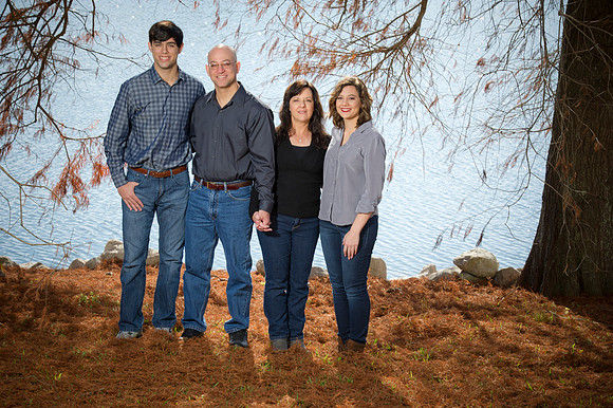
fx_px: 1702
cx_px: 306
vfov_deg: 13.7
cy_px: 204
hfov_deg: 20.4
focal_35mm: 100
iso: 200
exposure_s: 1/160
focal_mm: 100
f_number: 9
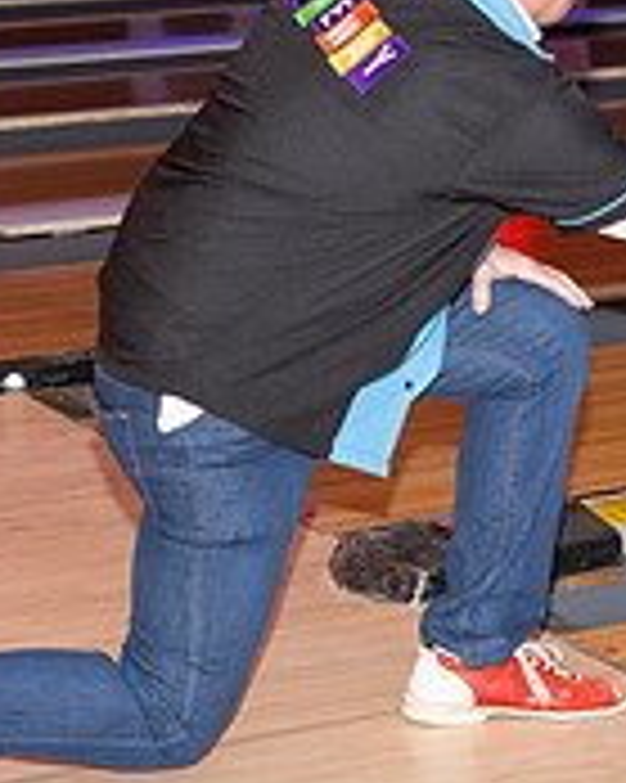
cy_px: 268
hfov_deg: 10.2
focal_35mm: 147
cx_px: 896
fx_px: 3407
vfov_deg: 13.1
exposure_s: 1/100
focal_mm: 47
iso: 2000
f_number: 5.6
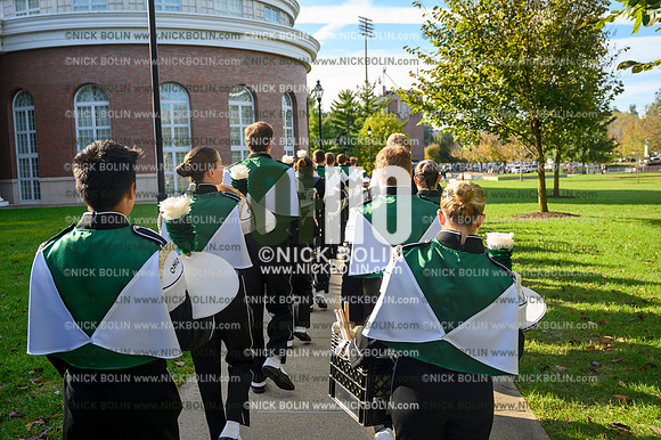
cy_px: 220
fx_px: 642
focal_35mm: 35
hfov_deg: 54.5
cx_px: 330
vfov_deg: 37.8
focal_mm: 35
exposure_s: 1/400
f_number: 5
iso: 200
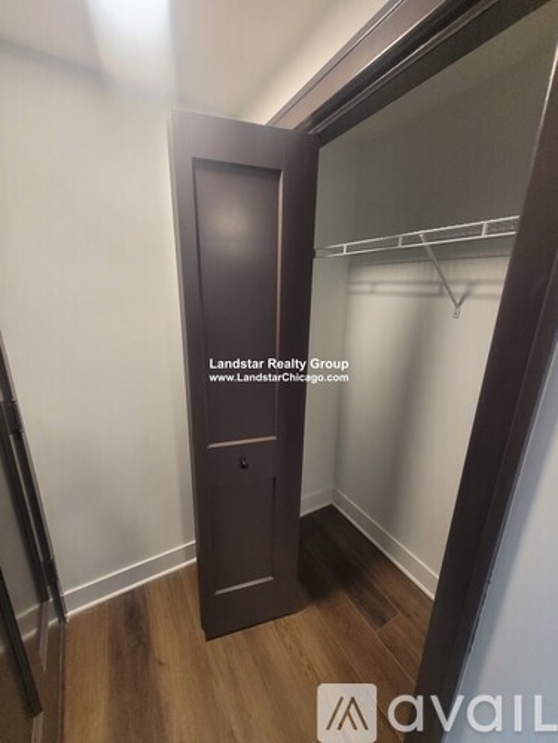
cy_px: 372
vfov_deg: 106.2
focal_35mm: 13
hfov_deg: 89.9
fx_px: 279
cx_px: 279
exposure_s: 1/60
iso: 250
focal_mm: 1.74
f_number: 2.2
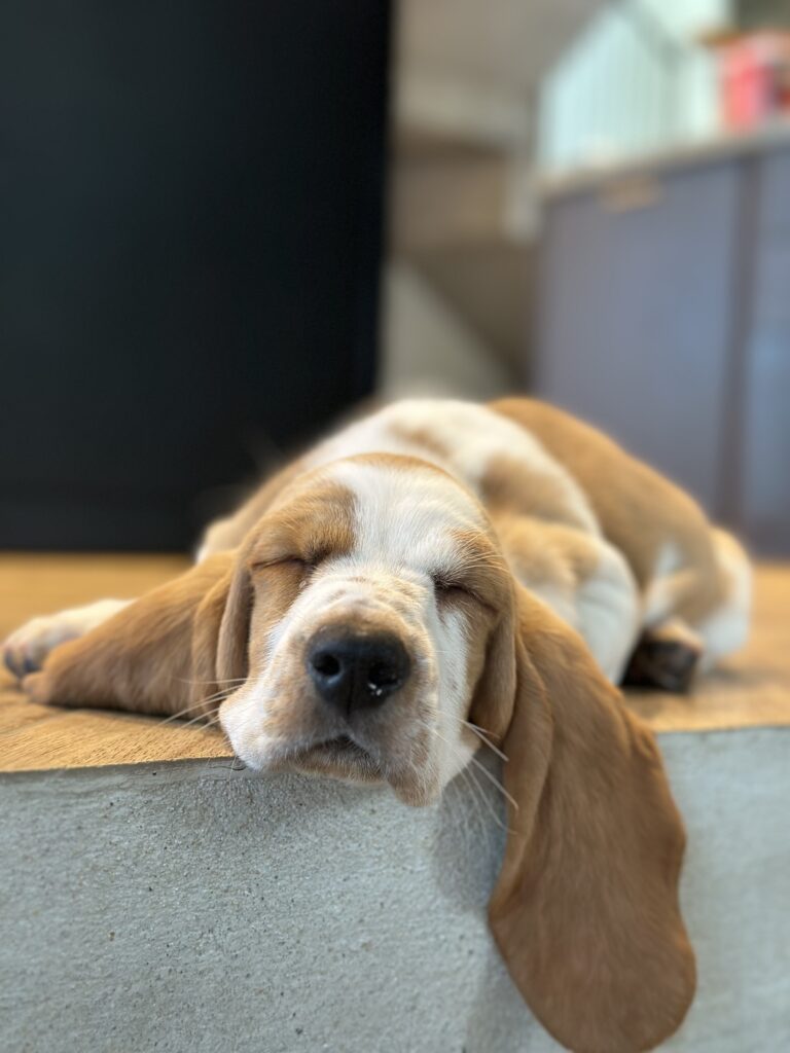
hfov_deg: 30.3
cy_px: 526
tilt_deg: +0.1
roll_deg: -3.4
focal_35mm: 48
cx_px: 395
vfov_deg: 39.7
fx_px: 1461
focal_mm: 6.86
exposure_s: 1/50
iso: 320
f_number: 1.78
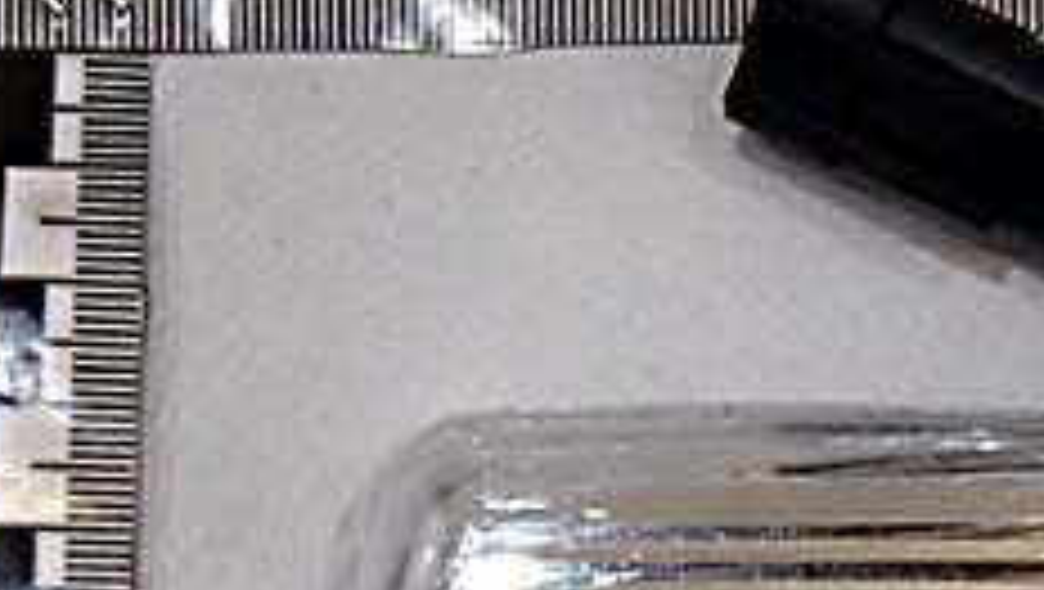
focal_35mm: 192
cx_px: 1012
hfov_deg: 11.1
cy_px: 779
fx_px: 5320
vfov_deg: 6.3
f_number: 5.4
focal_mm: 11.43
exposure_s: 1/60
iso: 400
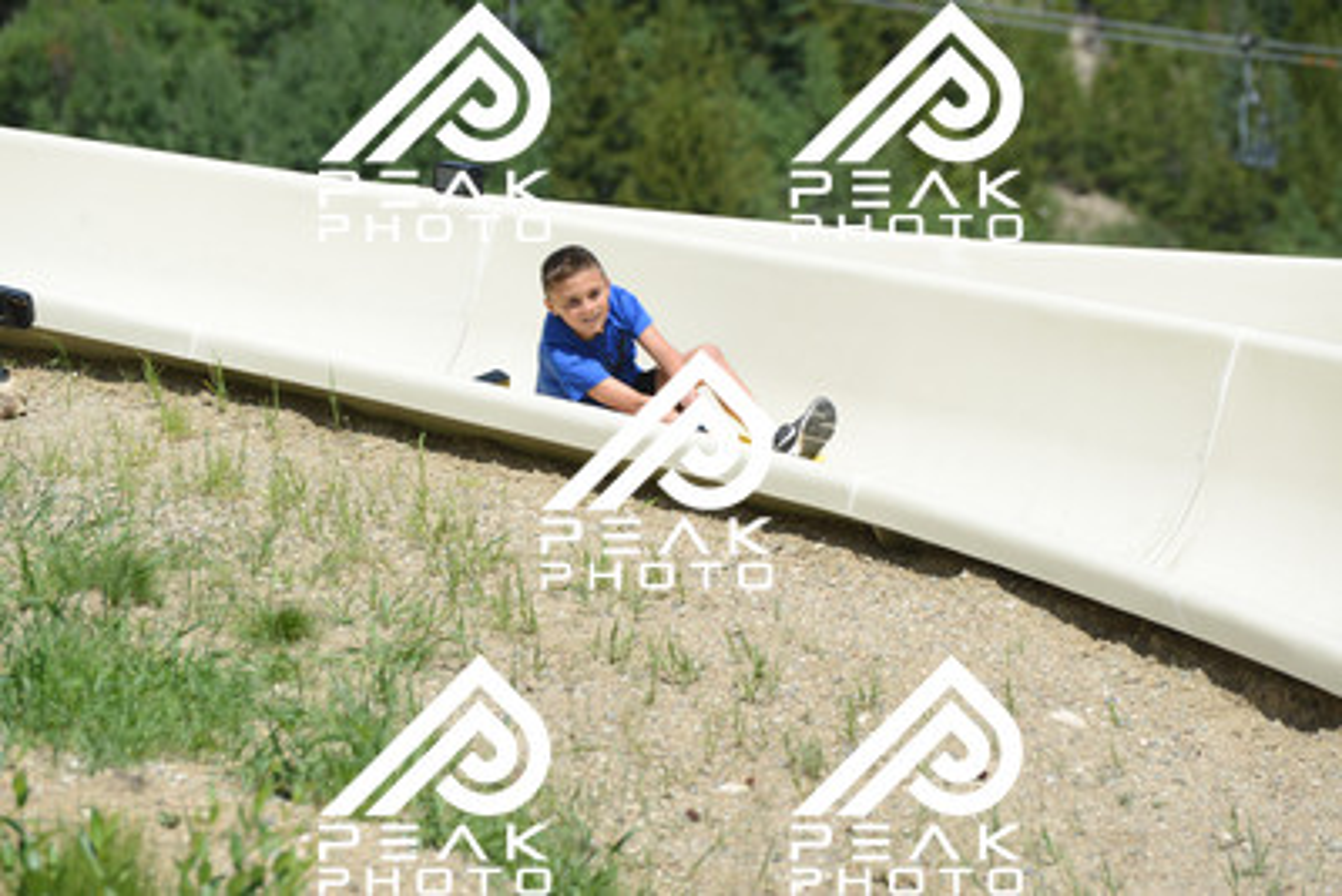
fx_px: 7271
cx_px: 671
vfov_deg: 7.0
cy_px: 448
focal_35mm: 195
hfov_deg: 10.5
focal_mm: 195
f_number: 6.3
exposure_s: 1/1250
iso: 400
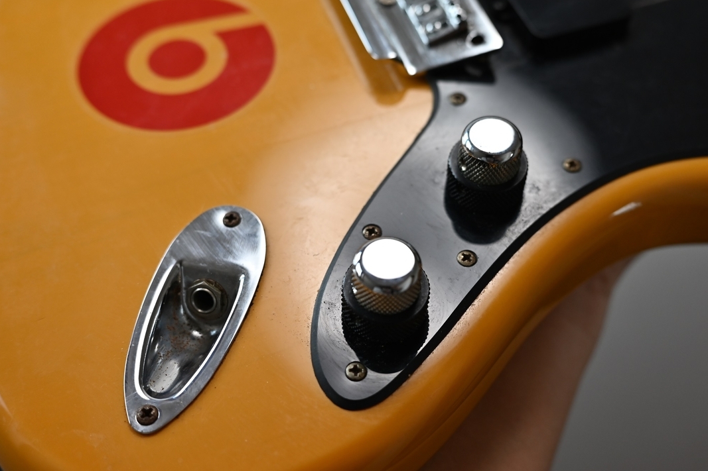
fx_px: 885
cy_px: 260
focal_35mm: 45
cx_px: 389
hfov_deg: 43.6
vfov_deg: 29.8
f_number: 4
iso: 400
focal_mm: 40
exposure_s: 1/320
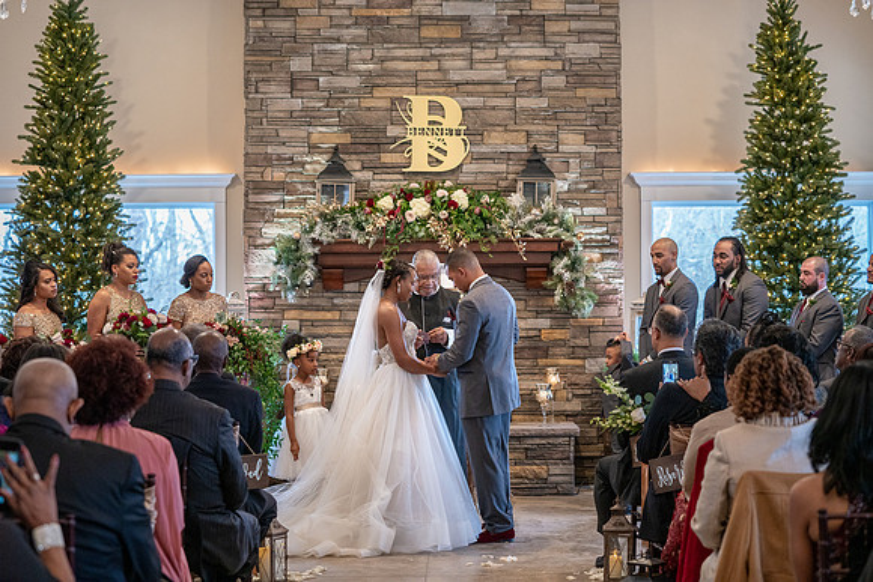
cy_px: 291
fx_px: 1698
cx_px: 436
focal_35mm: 70
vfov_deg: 19.5
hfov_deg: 28.8
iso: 2000
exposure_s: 1/100
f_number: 3.5
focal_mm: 70
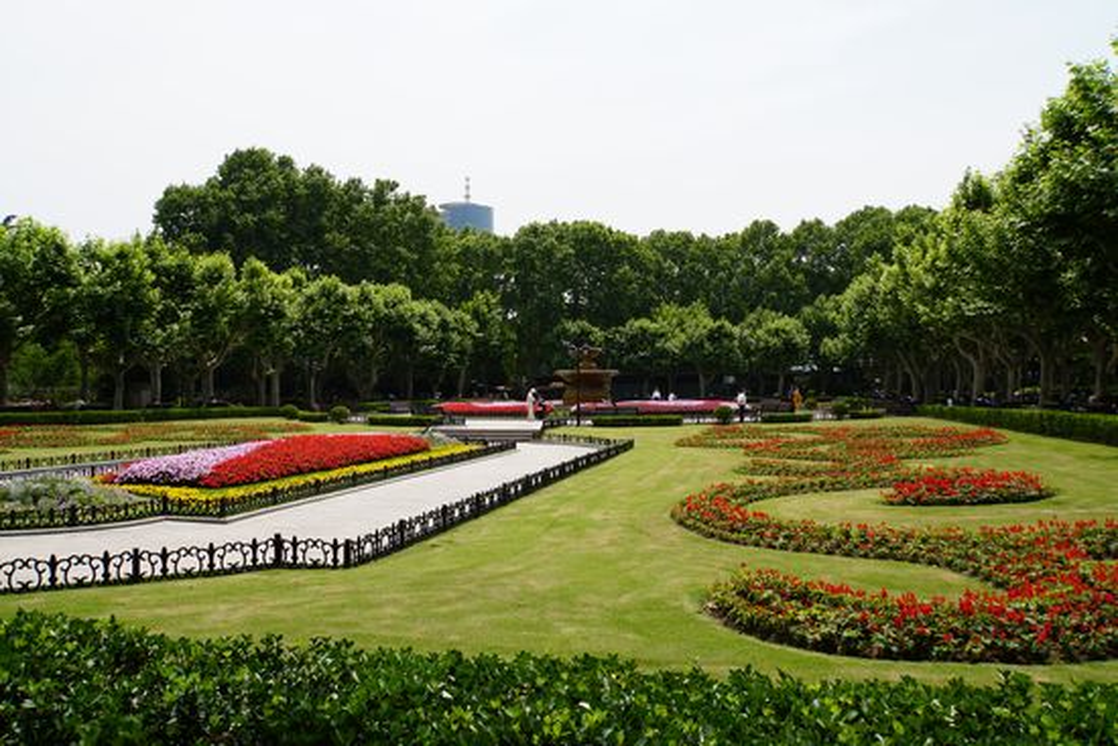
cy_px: 373
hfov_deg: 64.5
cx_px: 559
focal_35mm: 28
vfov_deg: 45.7
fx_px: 885
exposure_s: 1/125
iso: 100
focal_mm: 19
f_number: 11
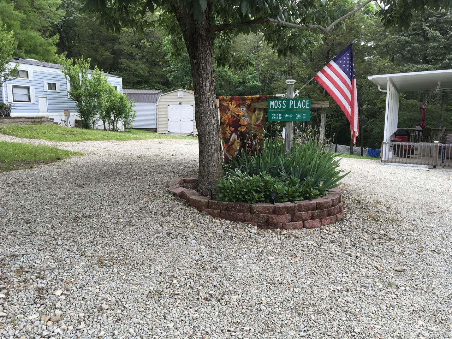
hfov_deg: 61.7
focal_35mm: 29
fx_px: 379
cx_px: 226
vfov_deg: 48.2
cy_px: 170
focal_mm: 4.15
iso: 25
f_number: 2.2
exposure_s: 1/358
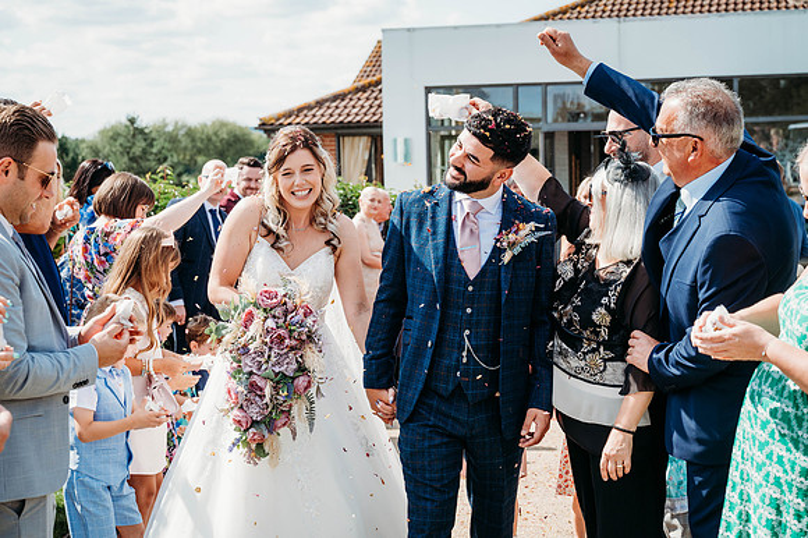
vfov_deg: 23.0
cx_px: 404
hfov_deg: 34.0
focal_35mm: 59
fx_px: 1323
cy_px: 269
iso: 280
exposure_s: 1/800
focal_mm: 59
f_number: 5
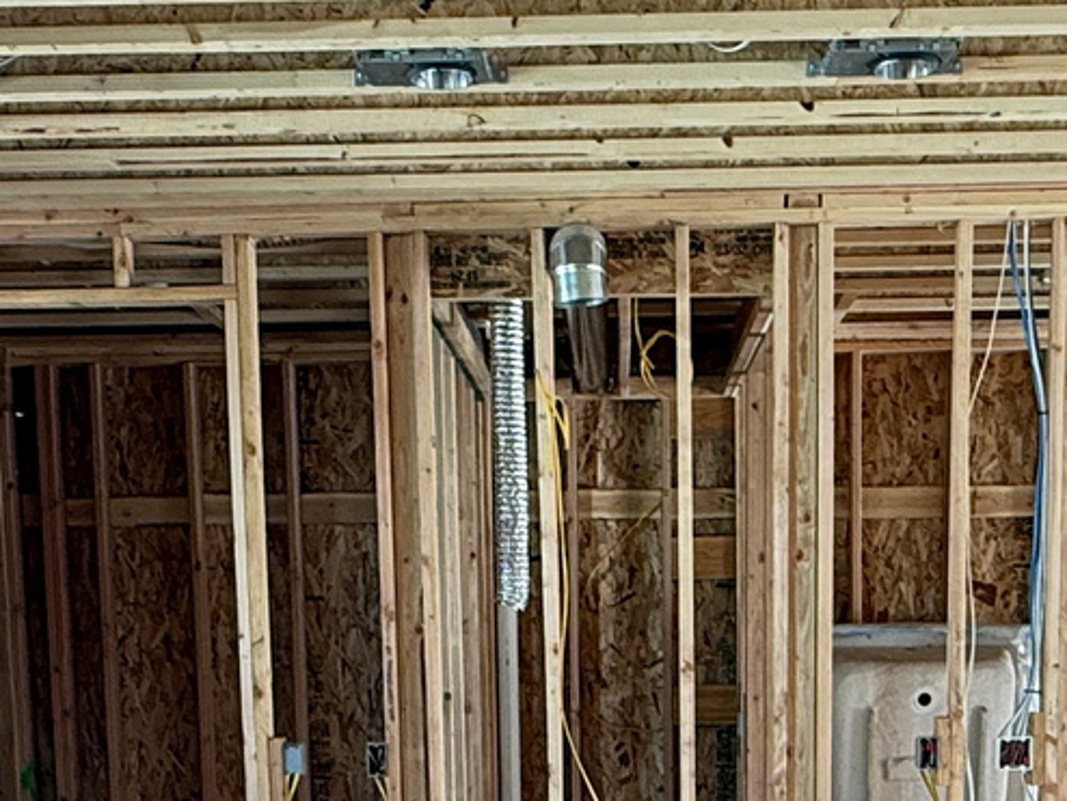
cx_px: 611
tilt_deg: -7.6
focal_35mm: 58
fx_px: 1789
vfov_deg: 23.6
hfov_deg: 33.2
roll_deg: +1.1
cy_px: 885
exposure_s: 1/99
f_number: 2.2
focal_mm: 2.22
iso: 160
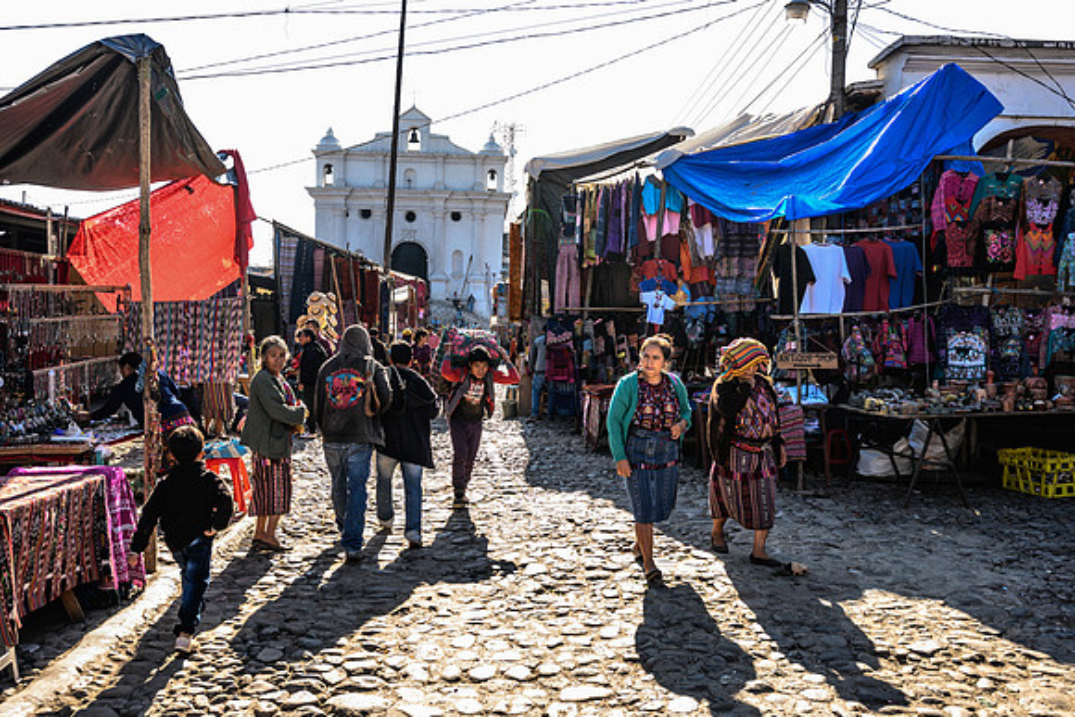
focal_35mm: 30
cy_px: 358
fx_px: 896
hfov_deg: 61.9
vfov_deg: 43.6
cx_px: 538
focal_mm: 30
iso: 160
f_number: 5
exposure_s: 1/160
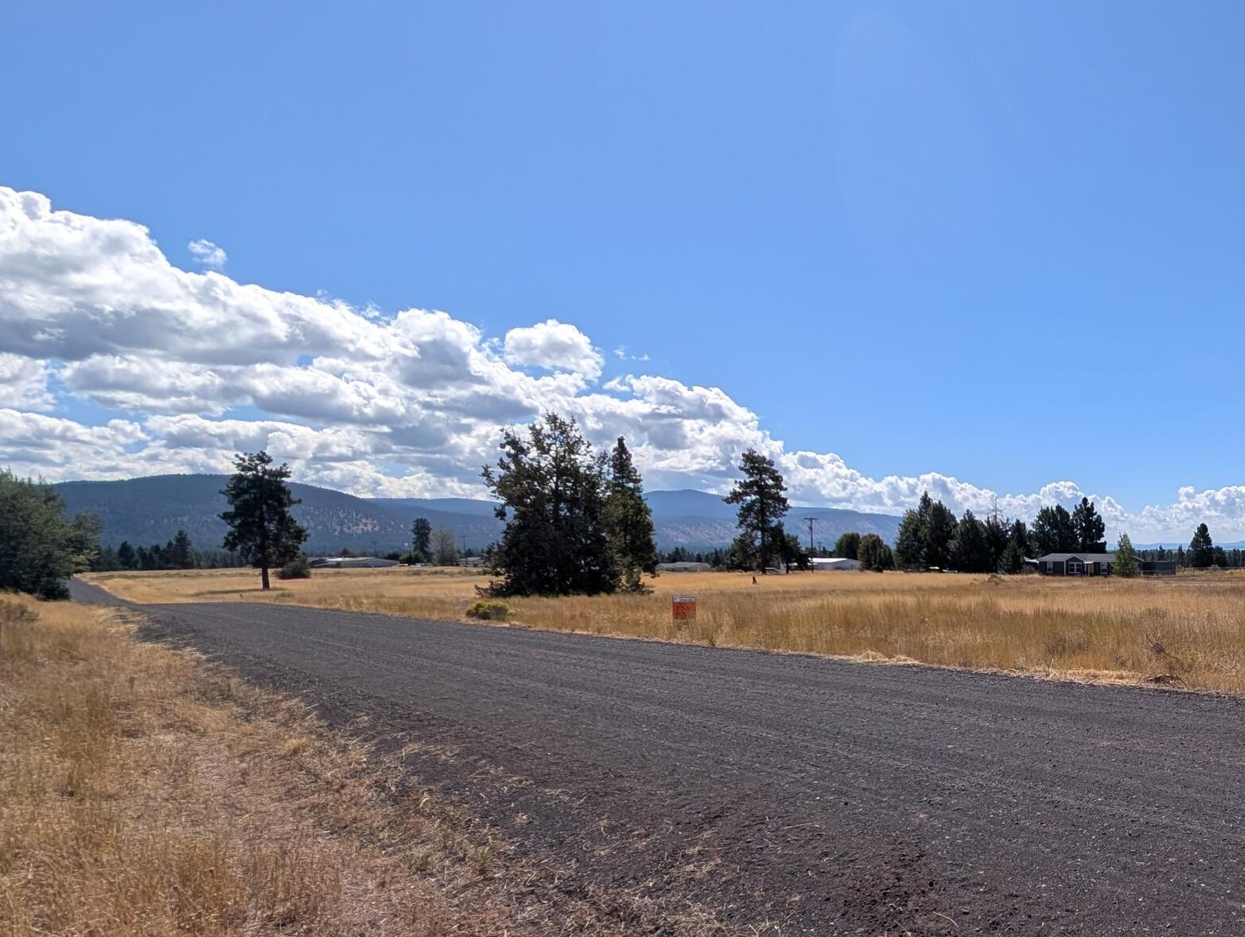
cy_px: 637
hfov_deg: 65.1
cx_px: 1047
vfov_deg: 57.5
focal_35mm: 23
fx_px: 828
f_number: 1.7
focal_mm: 2.02
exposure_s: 1/6494
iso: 54
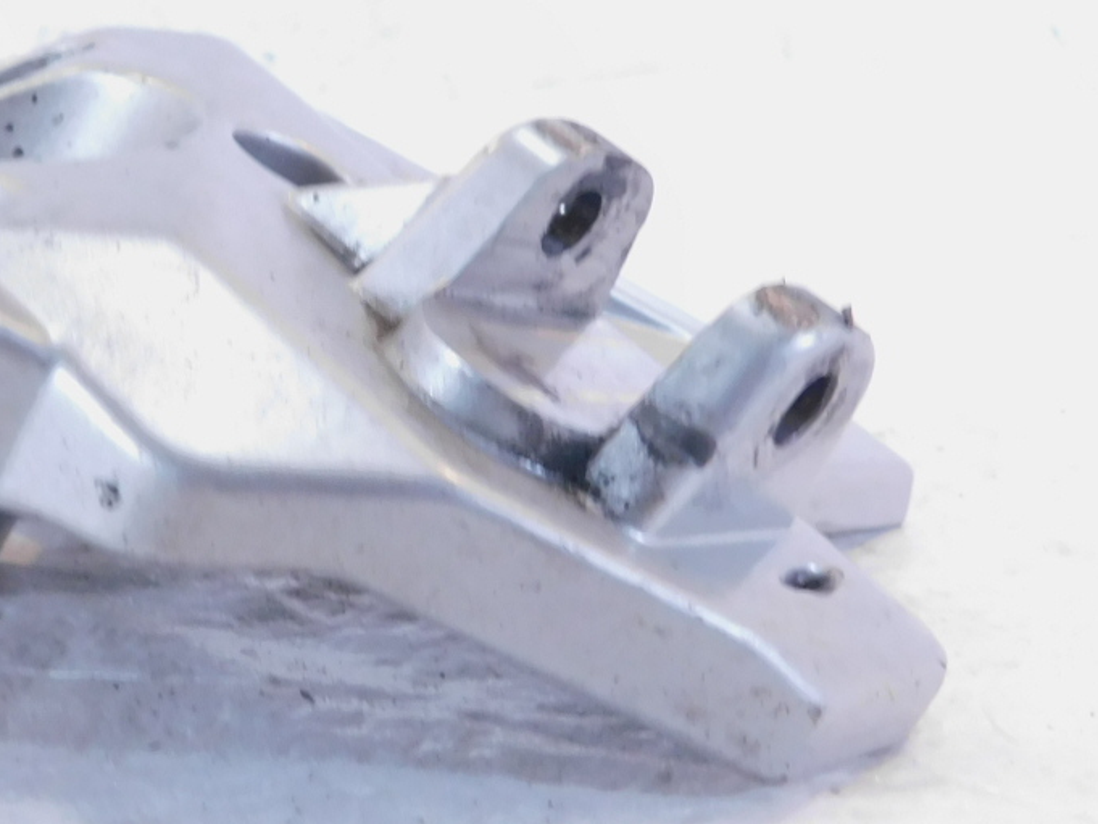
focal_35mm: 54
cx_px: 306
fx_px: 1713
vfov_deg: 27.0
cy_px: 385
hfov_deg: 34.9
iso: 280
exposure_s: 1/30
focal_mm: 4
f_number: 3
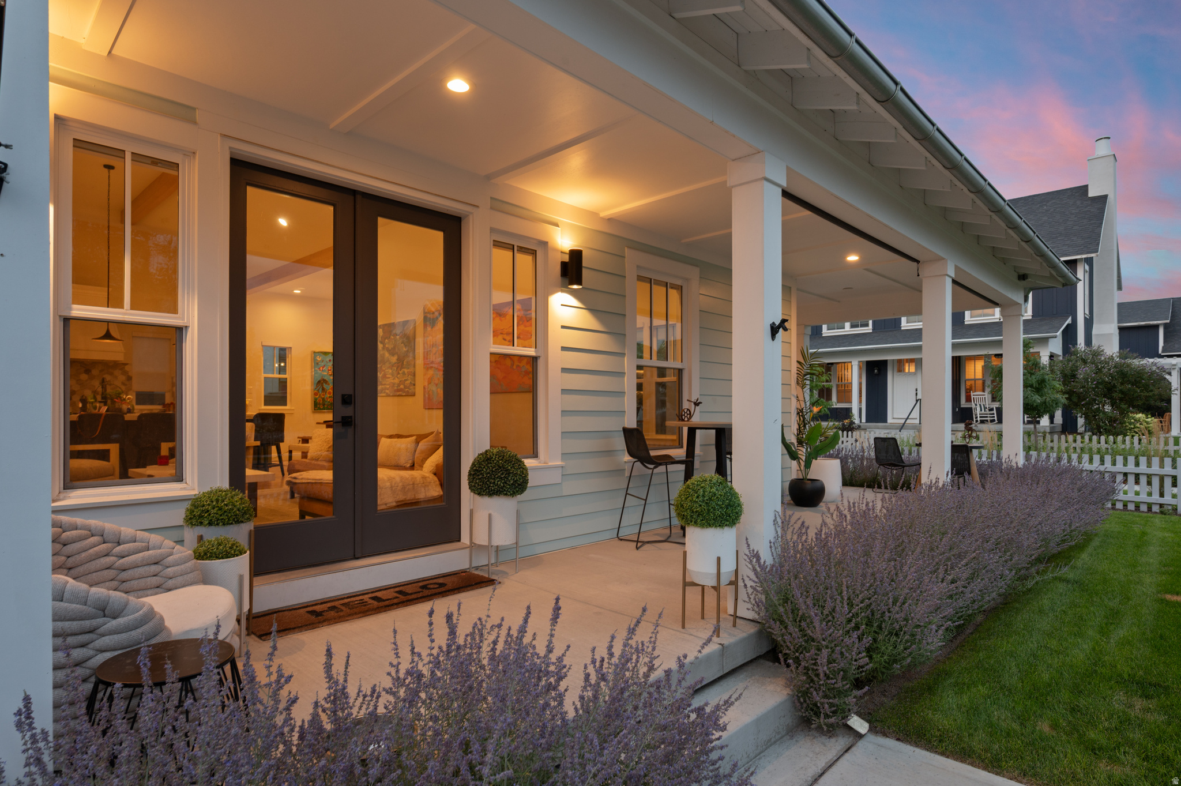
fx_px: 623
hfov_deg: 86.9
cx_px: 590
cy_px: 393
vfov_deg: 64.5
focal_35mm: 19
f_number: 7.1
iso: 500
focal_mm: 19
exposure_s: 1/8
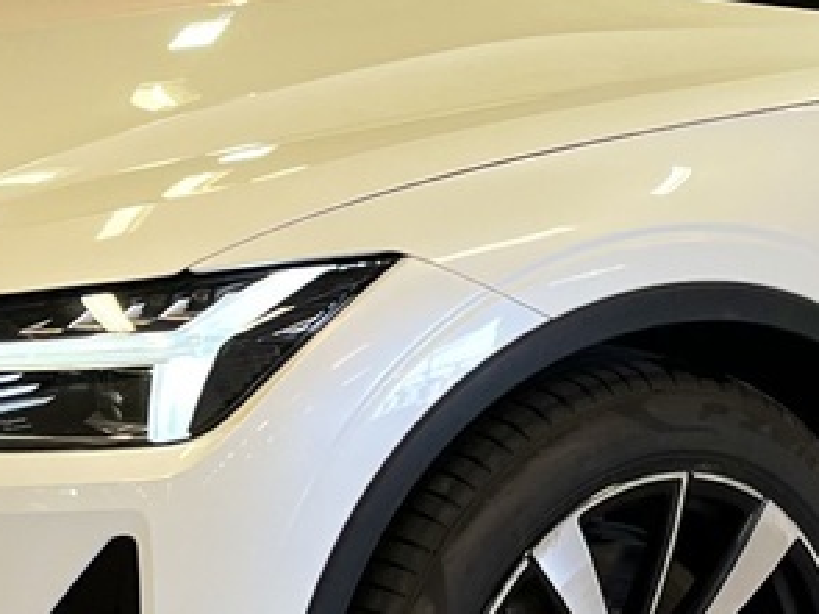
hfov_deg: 15.5
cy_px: 72
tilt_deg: -7.2
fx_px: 3004
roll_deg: -1.9
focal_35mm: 127
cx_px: 625
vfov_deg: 11.6
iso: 125
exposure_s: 1/100
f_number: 1.6
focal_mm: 5.1
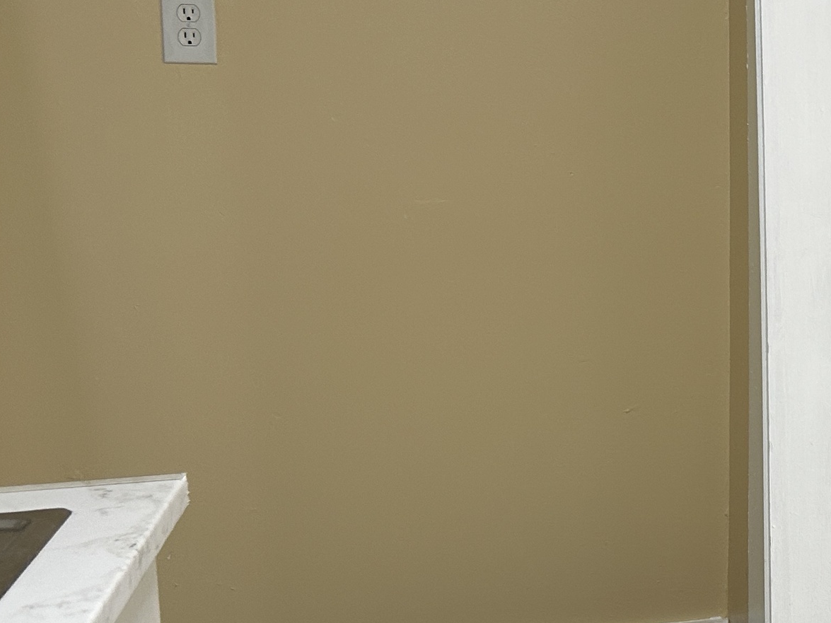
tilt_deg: -8.6
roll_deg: -1.1
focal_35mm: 68
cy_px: 243
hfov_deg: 25.6
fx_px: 1632
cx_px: 1002
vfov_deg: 21.6
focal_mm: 5.7
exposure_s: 1/60
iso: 100
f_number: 1.5
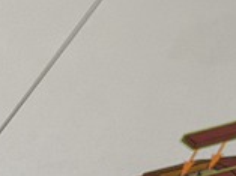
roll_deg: -0.2
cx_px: -14
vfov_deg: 6.2
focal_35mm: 239
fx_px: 1626
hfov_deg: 8.2
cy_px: 186
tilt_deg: -38.9
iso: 200
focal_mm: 6.76
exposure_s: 1/60
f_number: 1.78
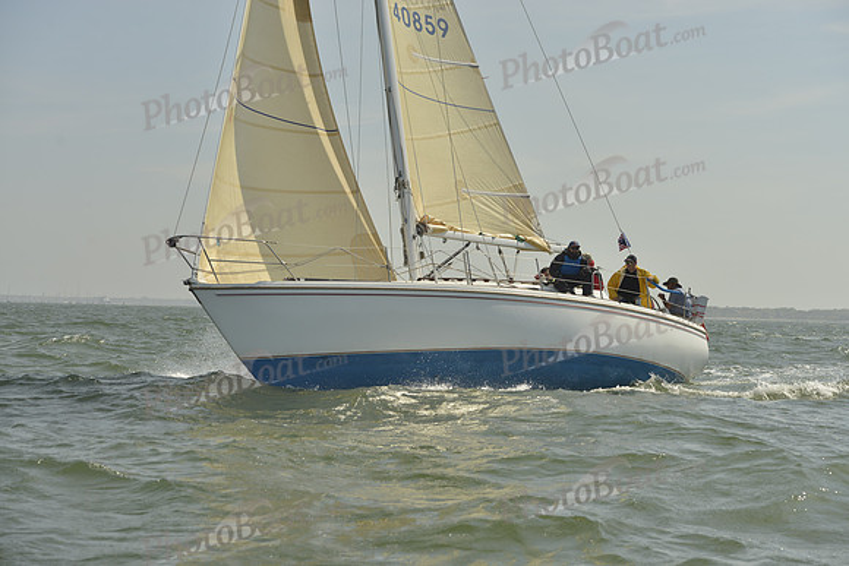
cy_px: 283
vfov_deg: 19.5
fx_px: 1651
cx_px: 424
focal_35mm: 70
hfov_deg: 28.8
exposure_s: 1/1600
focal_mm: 70
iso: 200
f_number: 7.1
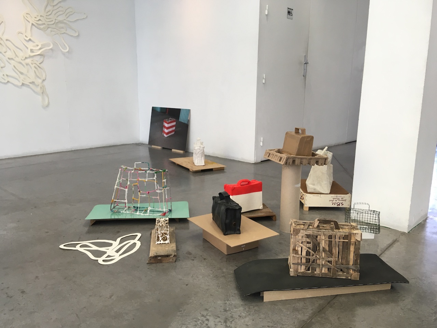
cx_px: 218
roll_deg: -0.8
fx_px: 366
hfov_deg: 61.7
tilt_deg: -13.3
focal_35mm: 29
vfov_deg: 48.2
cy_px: 164
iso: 40
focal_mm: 4.15
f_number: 2.2
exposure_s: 1/33
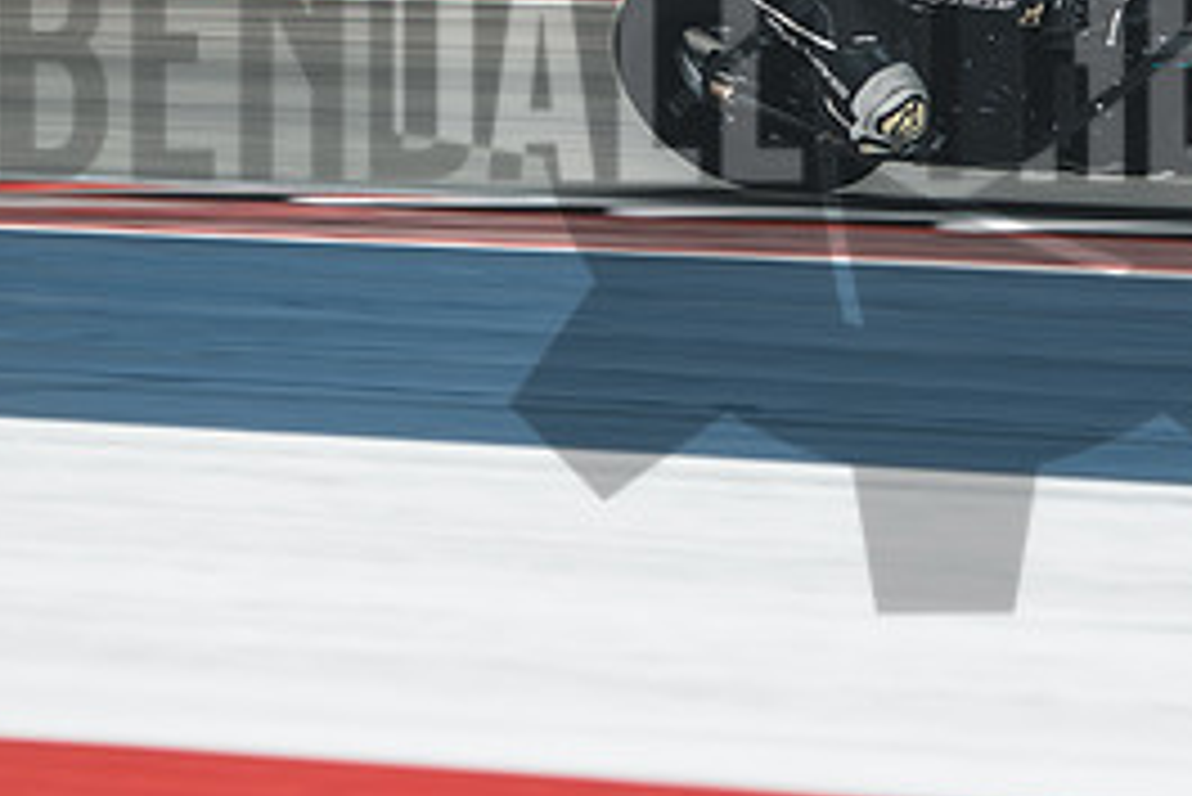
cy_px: 65
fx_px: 21765
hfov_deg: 3.1
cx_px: 945
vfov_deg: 2.1
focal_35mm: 657
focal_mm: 200
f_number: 4
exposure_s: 1/320
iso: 160
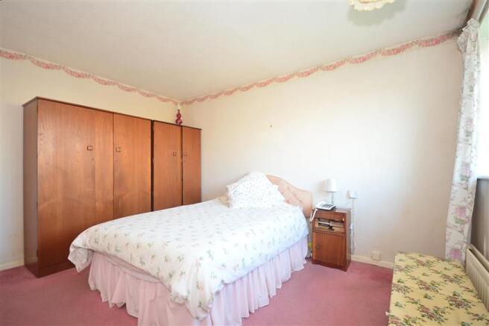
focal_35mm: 15
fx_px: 204
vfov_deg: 77.3
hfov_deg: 100.4
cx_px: 244
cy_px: 163
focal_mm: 10
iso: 400
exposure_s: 1/15
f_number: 5.6
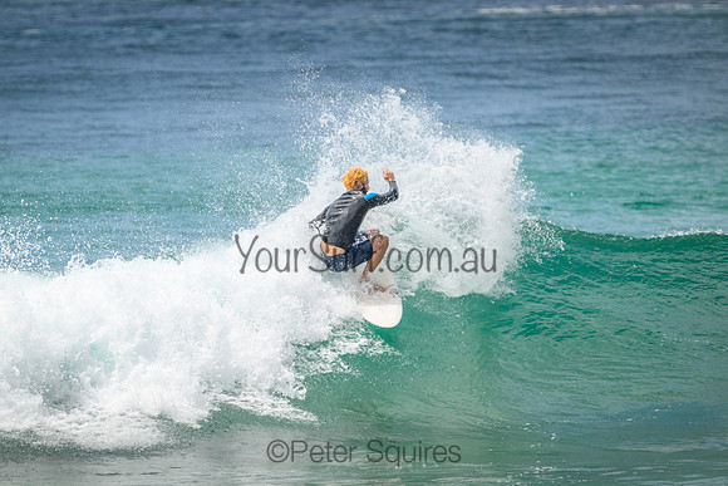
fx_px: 16181
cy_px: 243
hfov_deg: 2.6
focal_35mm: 800
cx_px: 364
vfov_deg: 1.7
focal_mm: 800
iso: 1000
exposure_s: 1/3200
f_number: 11
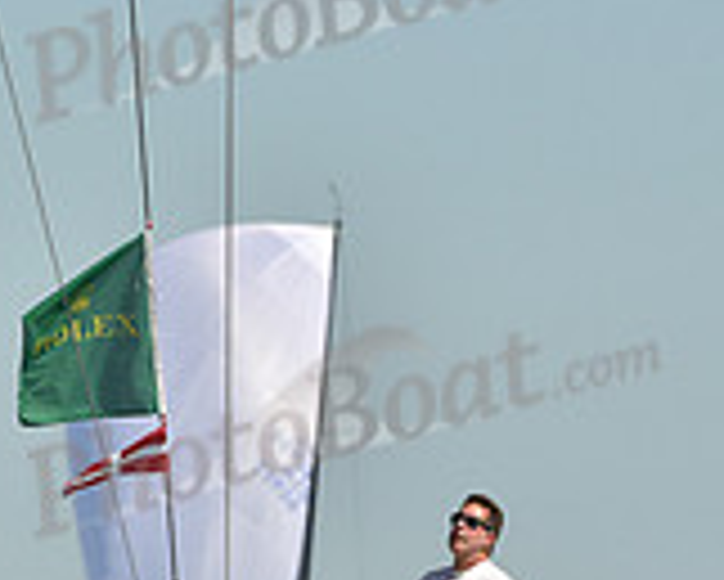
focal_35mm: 844
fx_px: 18096
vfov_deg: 1.8
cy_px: 717
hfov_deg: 2.3
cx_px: -202
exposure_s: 1/1250
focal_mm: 250
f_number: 7.1
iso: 250
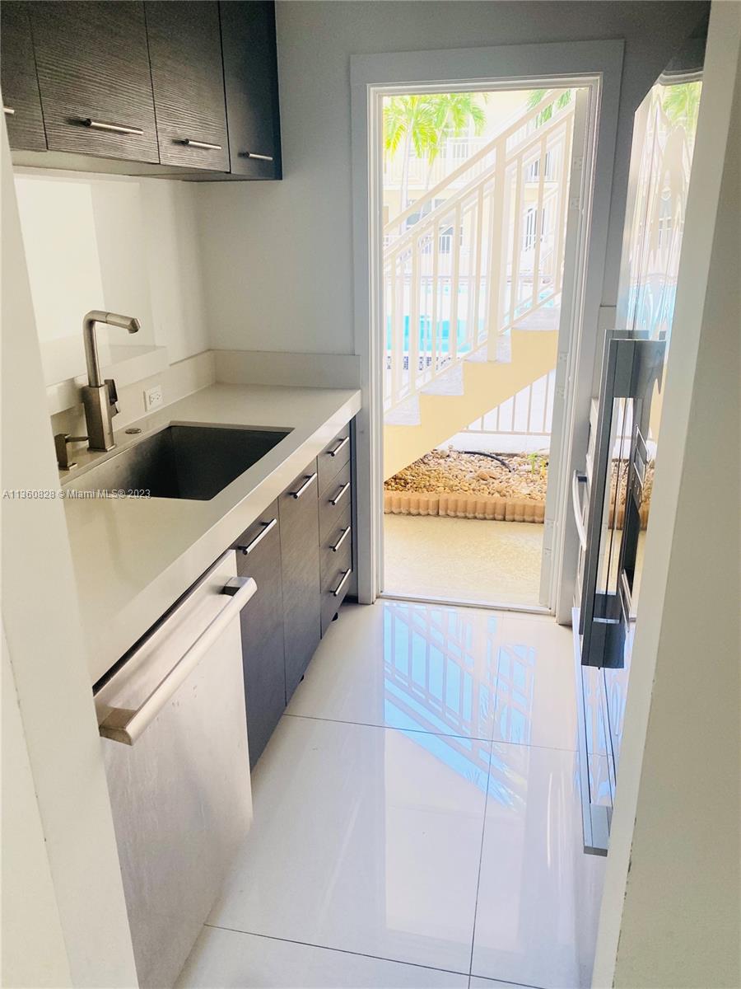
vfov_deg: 67.3
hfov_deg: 53.1
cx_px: 370
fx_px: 742
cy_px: 494
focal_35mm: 26
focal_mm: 4.25
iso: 100
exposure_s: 1/121
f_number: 1.8
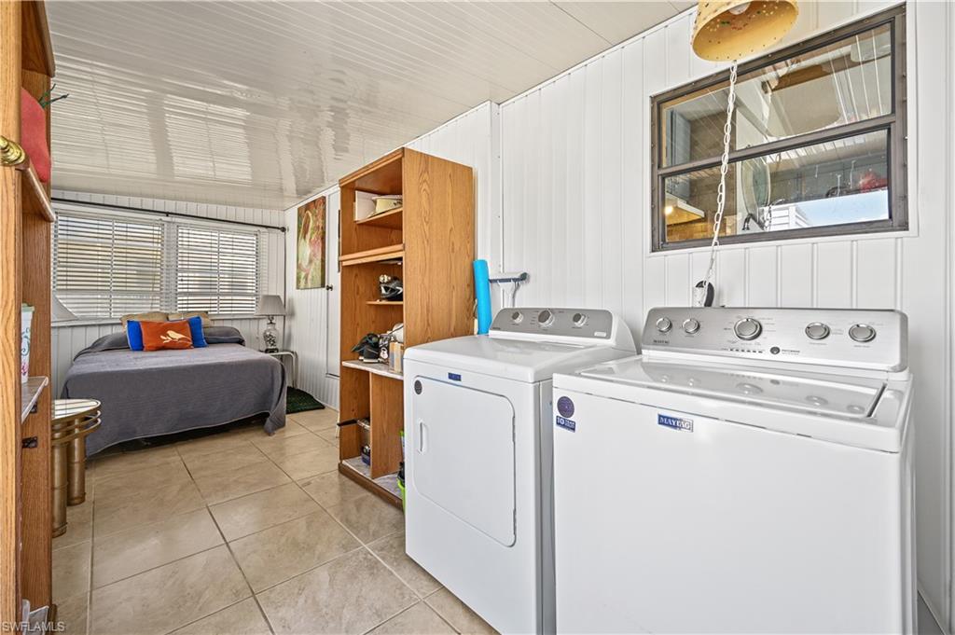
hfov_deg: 102.3
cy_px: 318
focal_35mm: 14
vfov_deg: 79.1
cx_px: 478
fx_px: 384
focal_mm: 14.5
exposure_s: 1/3
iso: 100
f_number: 8
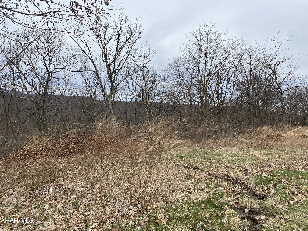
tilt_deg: -1.1
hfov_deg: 67.3
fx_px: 231
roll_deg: -2.5
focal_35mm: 26
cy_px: 116
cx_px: 154
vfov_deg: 53.1
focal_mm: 4.25
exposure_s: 1/3300
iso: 32
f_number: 1.8
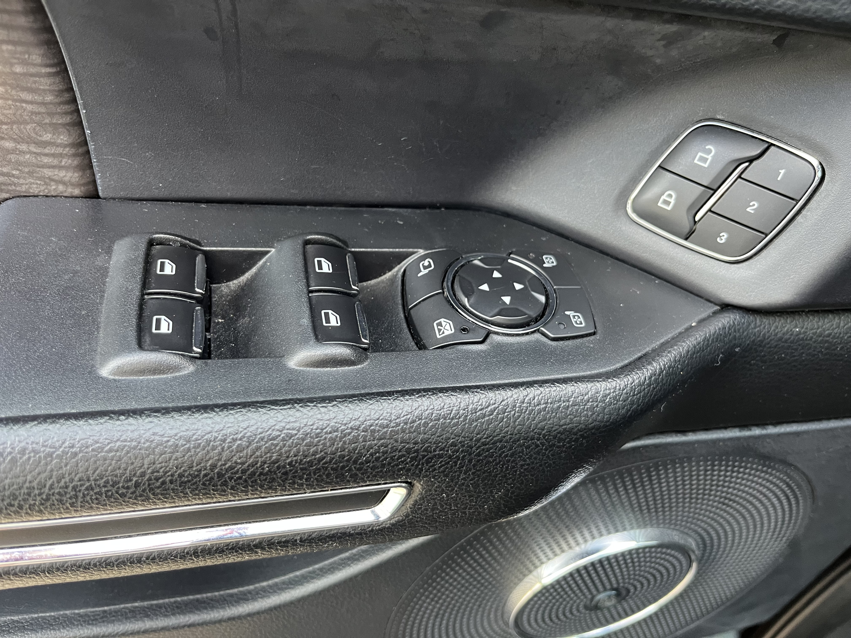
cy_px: 319
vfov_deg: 53.1
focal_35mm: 26
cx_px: 426
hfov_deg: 67.3
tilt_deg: -39.6
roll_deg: -10.9
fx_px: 639
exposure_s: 1/60
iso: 200
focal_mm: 5.1
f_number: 1.6
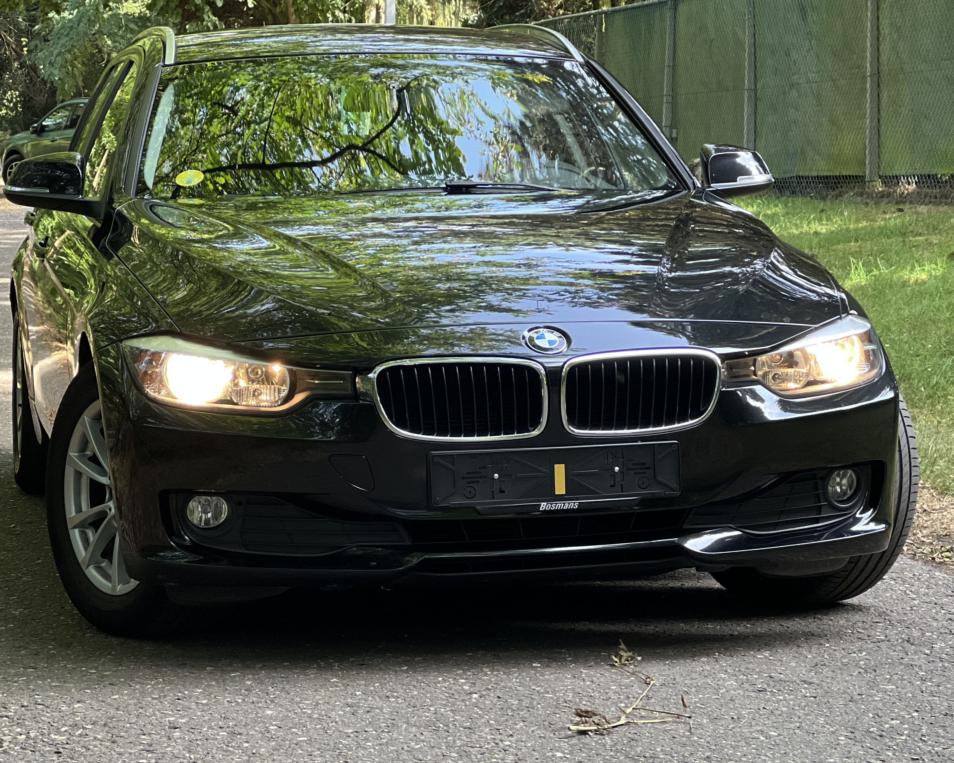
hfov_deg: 17.8
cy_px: 385
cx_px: 505
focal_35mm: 108
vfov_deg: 14.3
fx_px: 3049
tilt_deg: -3.7
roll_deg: -0.8
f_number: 2.8
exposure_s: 1/121
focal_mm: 9
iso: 160
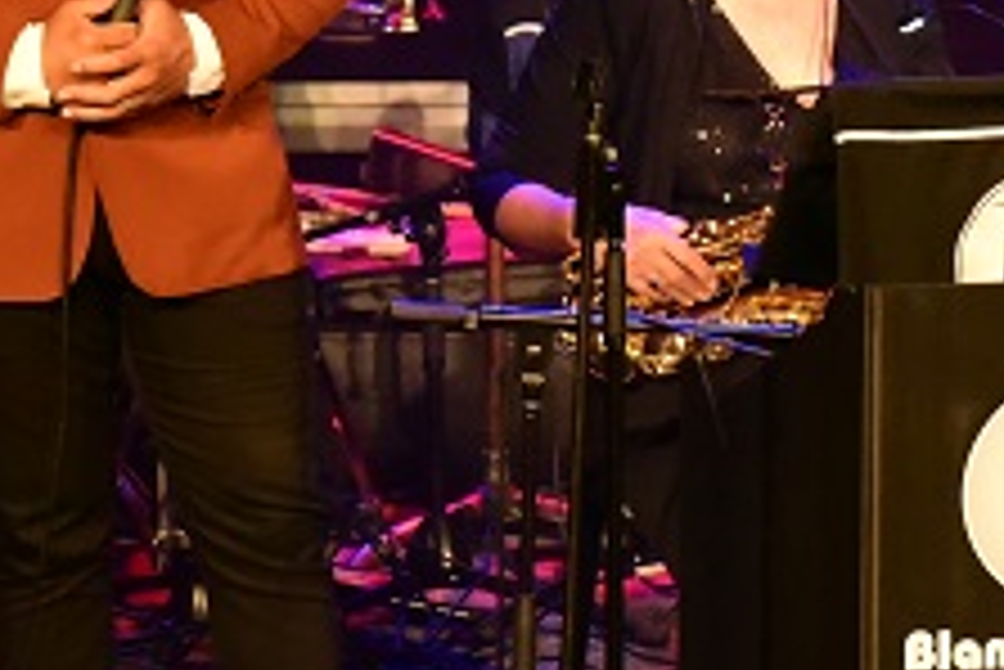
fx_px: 22548
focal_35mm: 808
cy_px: 81
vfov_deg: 1.7
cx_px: -176
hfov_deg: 2.5
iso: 10000
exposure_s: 1/400
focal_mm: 200
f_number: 5.6
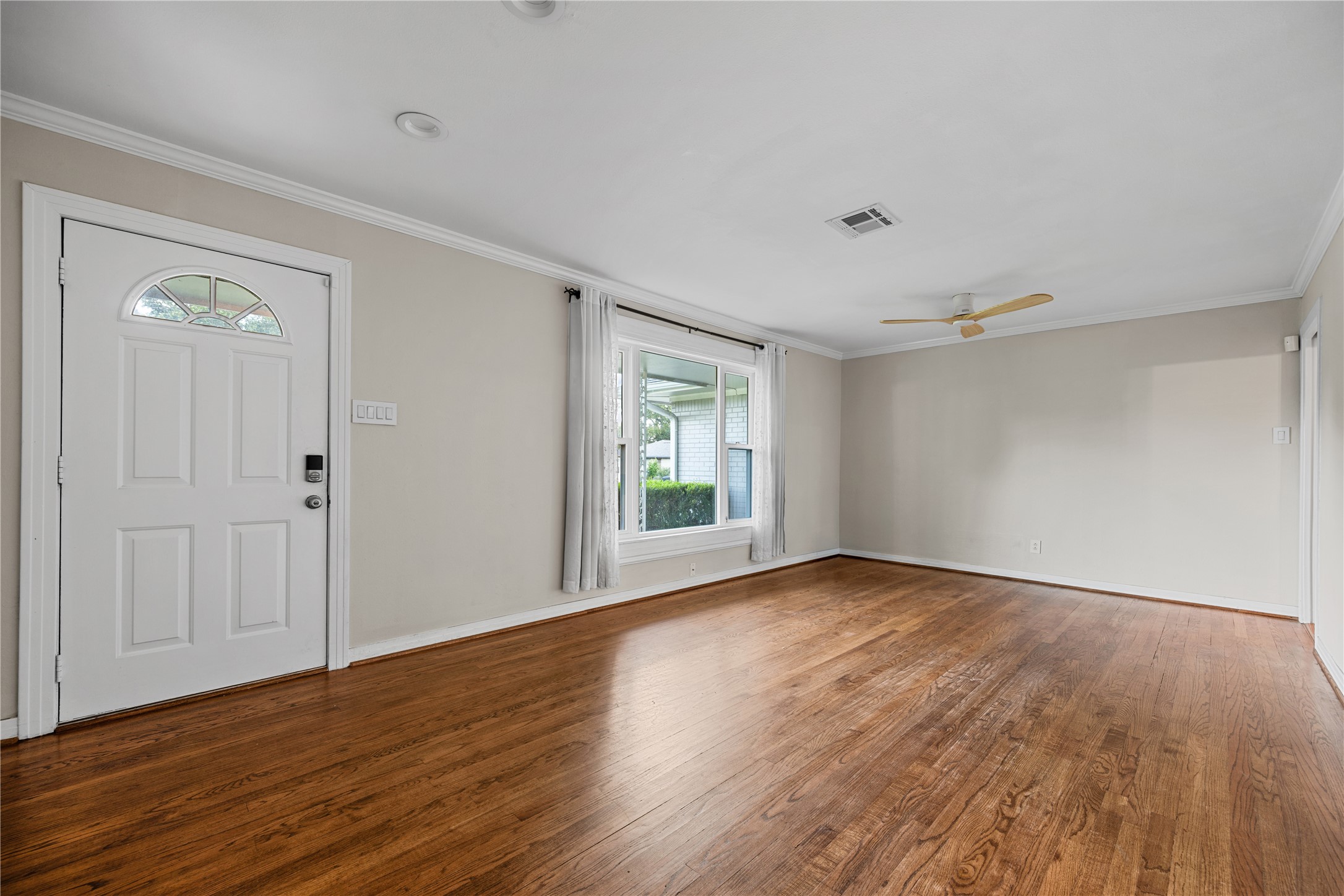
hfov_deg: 104.3
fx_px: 523
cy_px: 448
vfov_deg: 81.2
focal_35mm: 14
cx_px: 672
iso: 100
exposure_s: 1.3
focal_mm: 14
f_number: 5.6
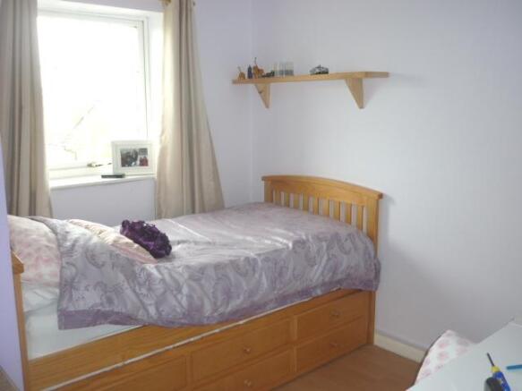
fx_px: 498
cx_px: 261
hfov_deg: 55.4
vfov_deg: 42.9
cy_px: 196
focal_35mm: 33
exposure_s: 1/30
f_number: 2.8
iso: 100
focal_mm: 5.5
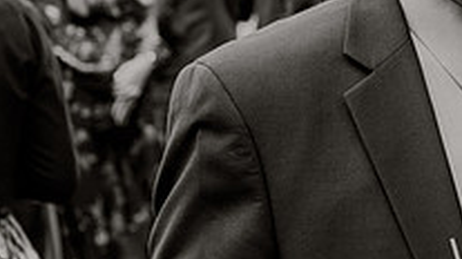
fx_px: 1383
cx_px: 577
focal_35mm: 113
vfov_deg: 10.7
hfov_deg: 17.9
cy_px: 61
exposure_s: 1/200
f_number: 3.5
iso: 200
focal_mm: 38
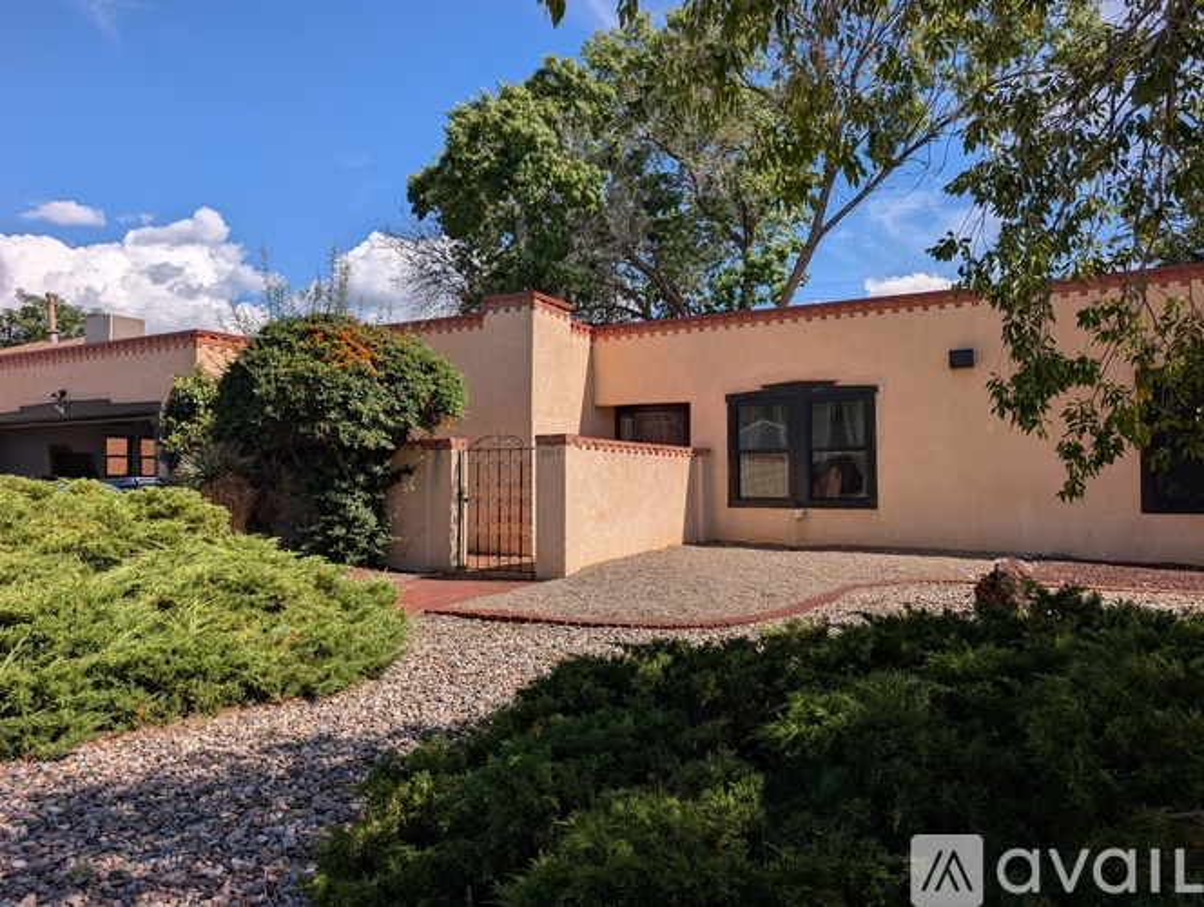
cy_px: 454
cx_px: 602
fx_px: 836
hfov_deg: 71.5
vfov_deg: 56.9
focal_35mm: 24
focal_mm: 6.9
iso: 21
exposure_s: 1/1764
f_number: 1.68
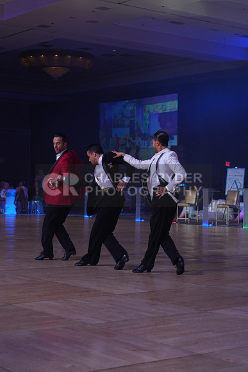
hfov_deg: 19.5
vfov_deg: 28.8
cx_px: 124
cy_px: 186
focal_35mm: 70
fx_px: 723
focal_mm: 70
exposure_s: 1/400
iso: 1250
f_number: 4
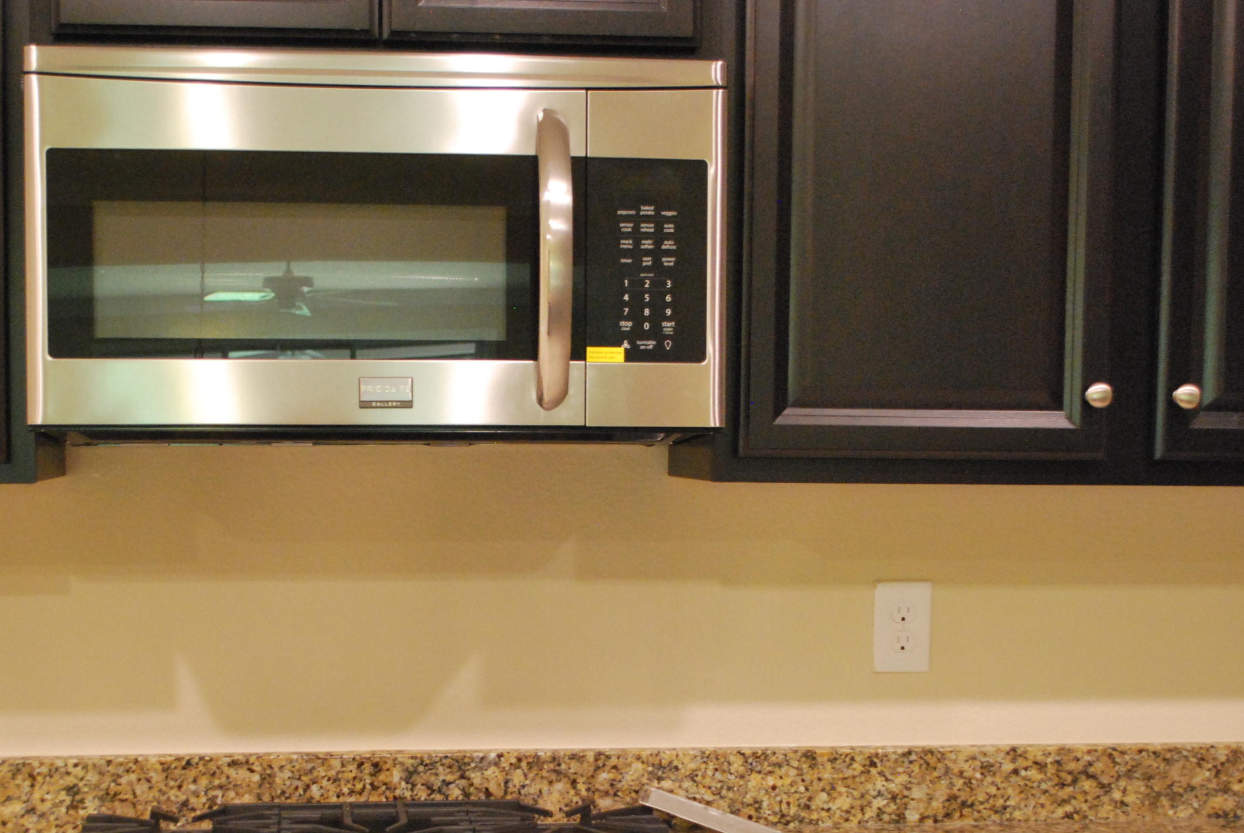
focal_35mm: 51
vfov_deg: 26.4
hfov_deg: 38.7
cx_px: 515
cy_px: 564
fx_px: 1764
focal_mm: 24
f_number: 4.2
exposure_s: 1/25
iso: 1600
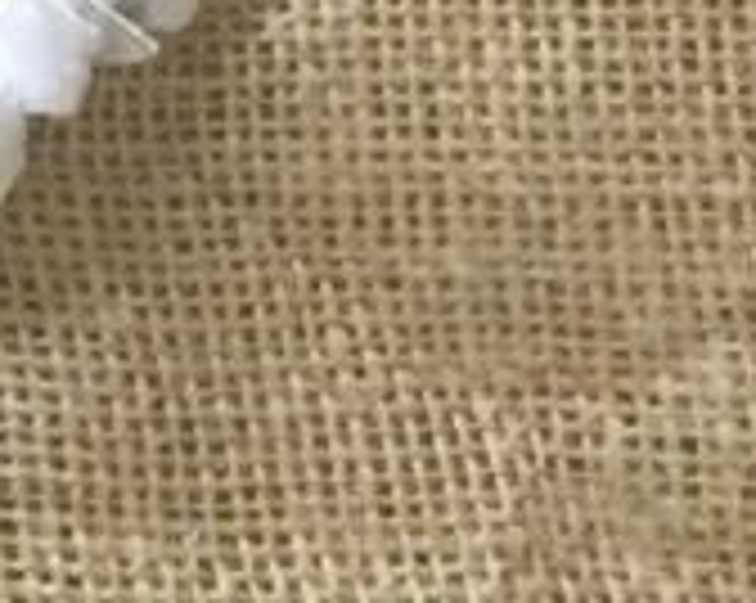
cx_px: -918
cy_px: -760
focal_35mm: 216
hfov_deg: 8.4
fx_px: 4827
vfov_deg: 6.8
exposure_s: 1/25
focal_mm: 4.15
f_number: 2.2
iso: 200
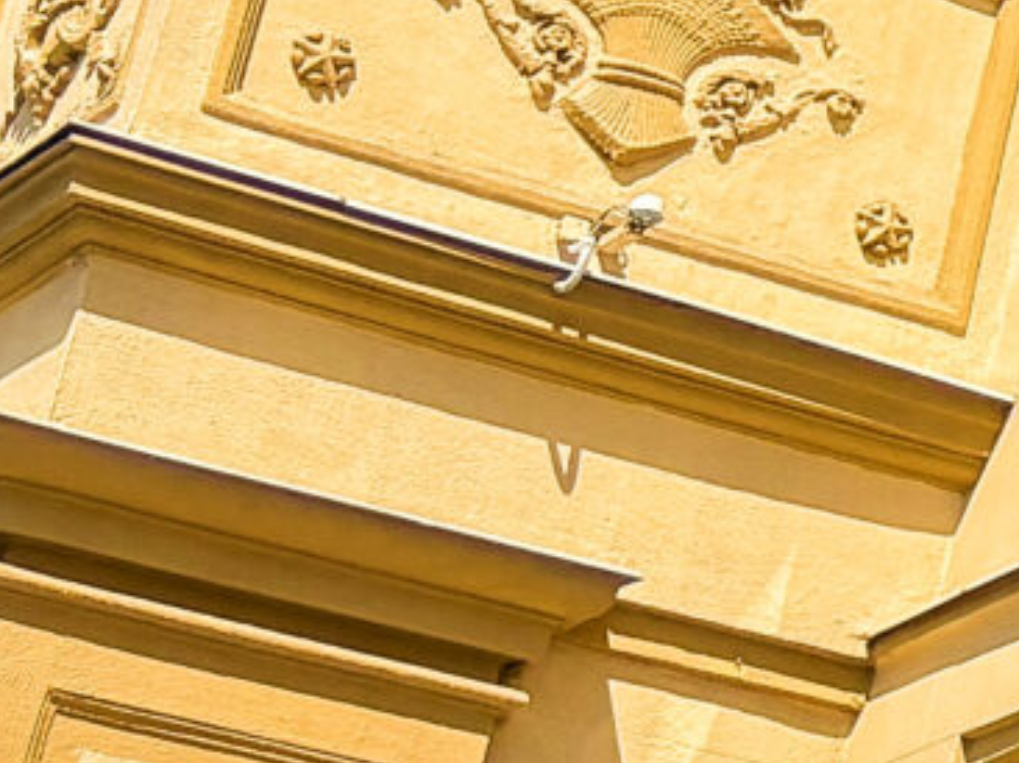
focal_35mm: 182
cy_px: -134
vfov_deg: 8.1
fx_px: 5354
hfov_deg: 8.5
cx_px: 3372
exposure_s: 1/2538
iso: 50
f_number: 1.6
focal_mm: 5.96
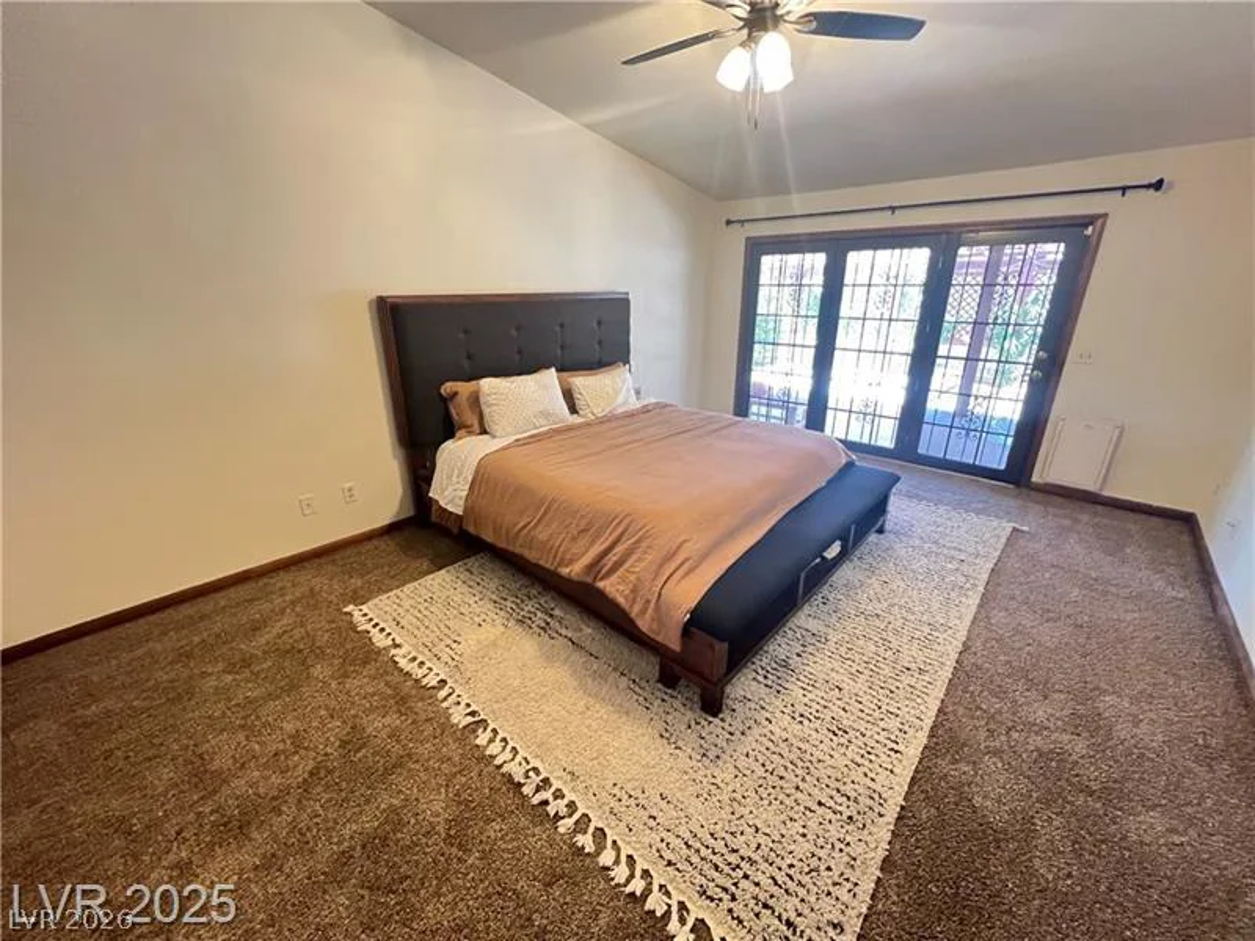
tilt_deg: -20.1
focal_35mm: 13
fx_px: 471
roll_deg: -0.2
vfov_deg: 89.9
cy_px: 470
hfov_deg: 106.2
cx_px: 628
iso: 1000
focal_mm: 1.57
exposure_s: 1/40
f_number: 1.8
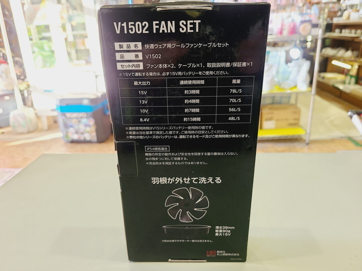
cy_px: 136
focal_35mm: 26
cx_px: 181
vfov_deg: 53.1
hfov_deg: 67.3
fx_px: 272
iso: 64
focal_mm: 5.4
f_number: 1.8
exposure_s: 1/50
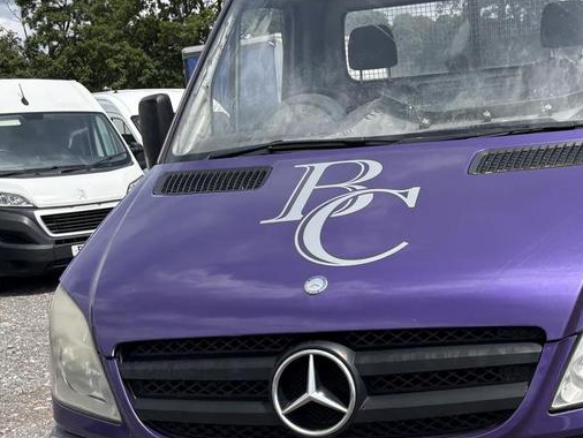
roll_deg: -1.1
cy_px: 289
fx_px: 775
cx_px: 476
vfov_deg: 31.3
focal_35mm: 46
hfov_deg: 39.4
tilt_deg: -14.5
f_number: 1.6
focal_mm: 5.96
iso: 64
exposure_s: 1/4950
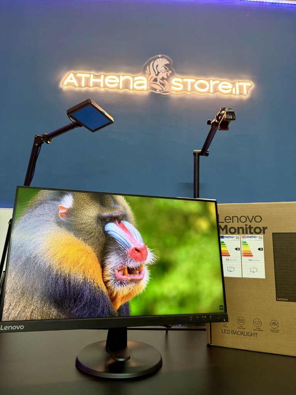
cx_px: 148
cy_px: 198
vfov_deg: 71.6
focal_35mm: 24
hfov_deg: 56.8
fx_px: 274
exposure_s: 1/100
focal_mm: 6.76
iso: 320
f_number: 1.78
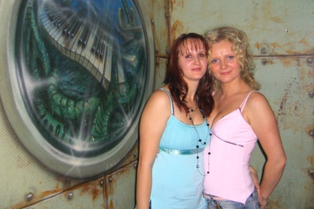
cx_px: 158
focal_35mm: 40
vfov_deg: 33.3
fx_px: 349
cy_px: 92
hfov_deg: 48.5
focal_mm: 7.9
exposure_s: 1/60
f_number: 2.8
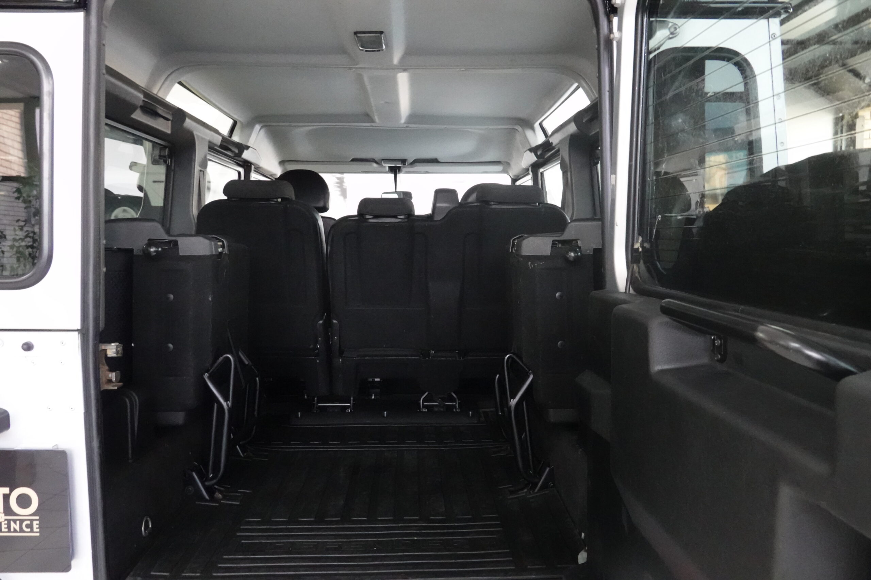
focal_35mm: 28
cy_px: 290
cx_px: 436
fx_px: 677
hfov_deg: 65.5
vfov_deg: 46.4
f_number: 5
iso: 4000
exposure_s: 1/30
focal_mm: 10.6
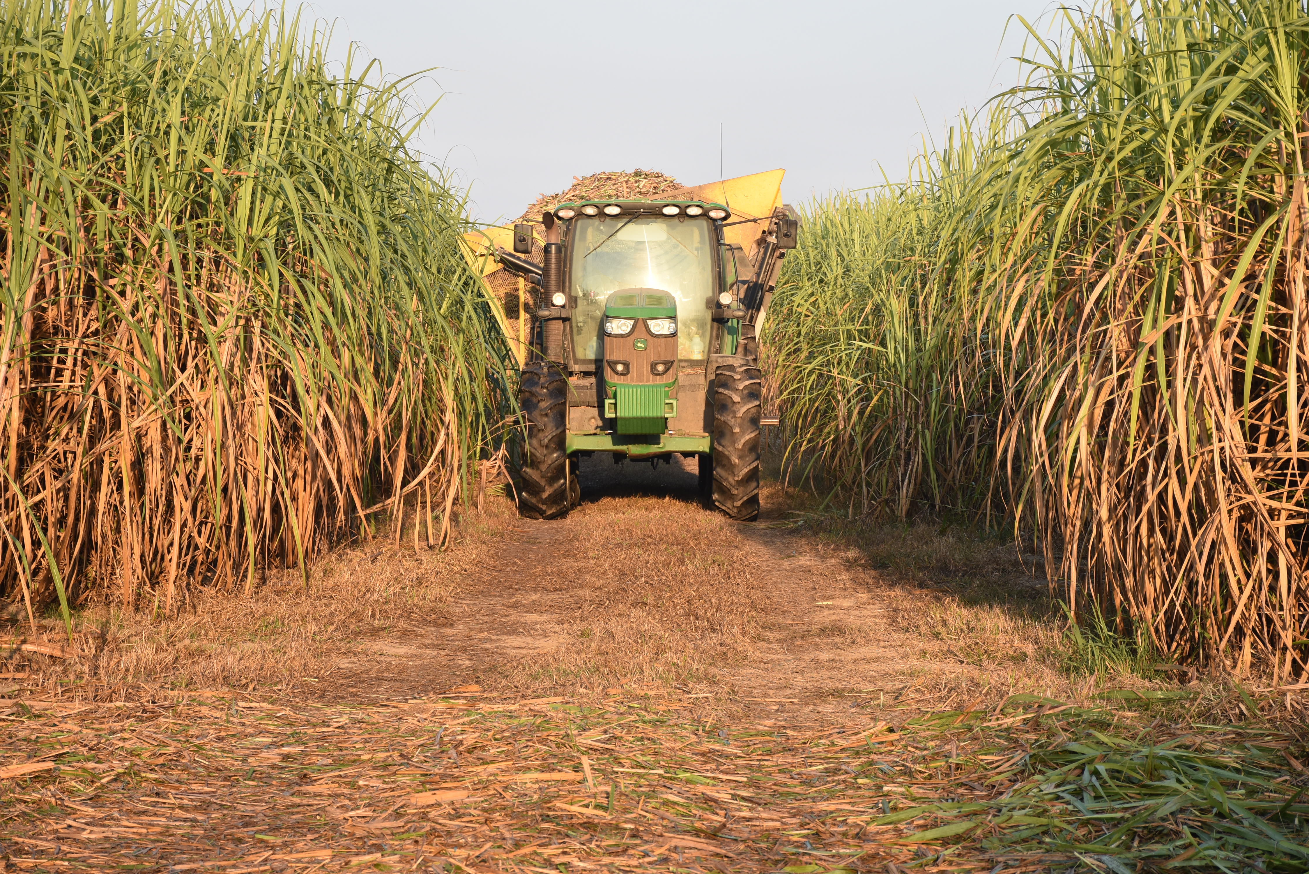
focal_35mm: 120
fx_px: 4364
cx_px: 654
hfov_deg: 17.1
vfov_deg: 11.4
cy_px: 437
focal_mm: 80
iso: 200
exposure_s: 1/250
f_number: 8
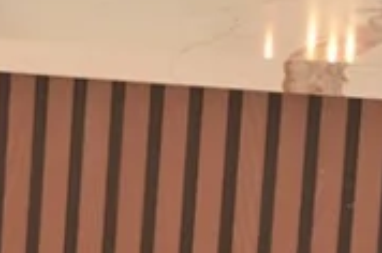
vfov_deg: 8.5
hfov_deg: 12.1
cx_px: -328
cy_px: -187
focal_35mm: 155
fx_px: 1642
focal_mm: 18
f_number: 4
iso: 200
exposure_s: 1/60
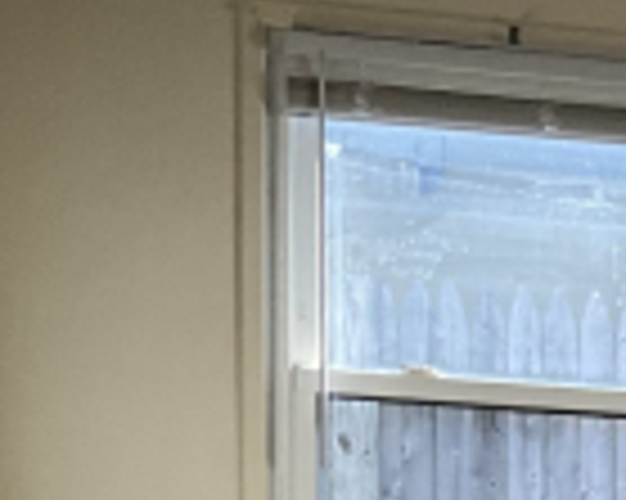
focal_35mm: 136
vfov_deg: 10.8
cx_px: 1322
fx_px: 2518
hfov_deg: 12.2
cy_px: 815
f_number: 1.8
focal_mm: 3
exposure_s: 1/60
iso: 80
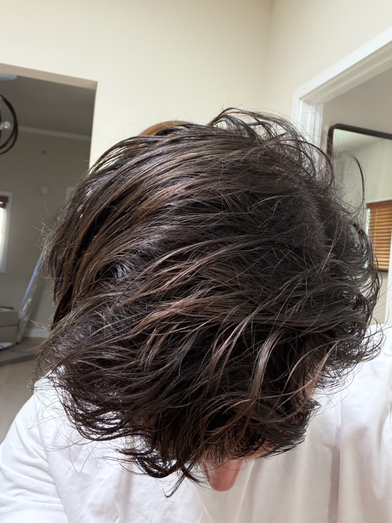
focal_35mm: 30
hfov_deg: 46.8
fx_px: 453
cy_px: 262
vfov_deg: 60.0
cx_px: 196
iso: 160
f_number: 1.9
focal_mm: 2.71
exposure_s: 1/60
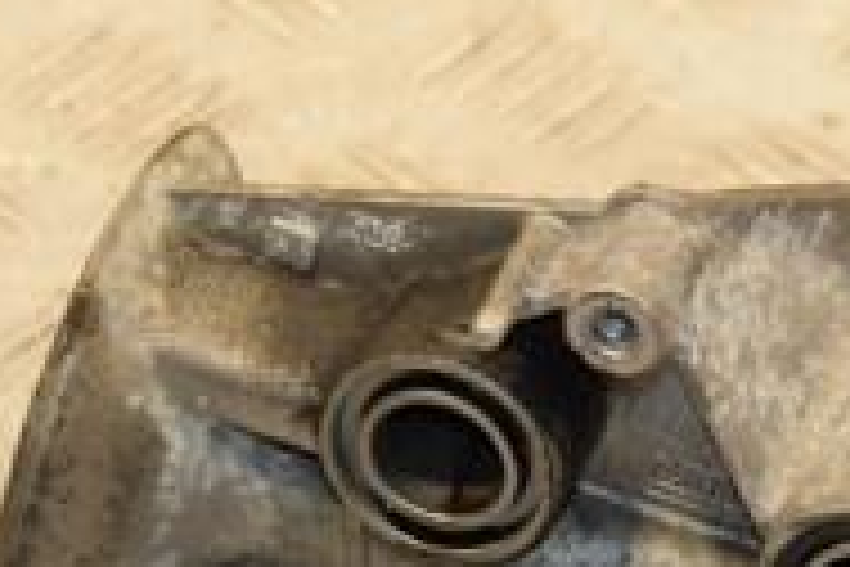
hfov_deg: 8.2
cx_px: 949
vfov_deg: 5.5
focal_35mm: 248
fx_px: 5855
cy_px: 216
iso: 800
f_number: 5
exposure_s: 1/200
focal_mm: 52
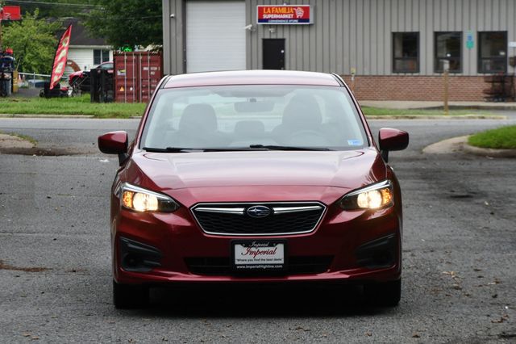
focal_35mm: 153
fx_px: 2192
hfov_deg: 13.4
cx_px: 258
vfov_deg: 9.0
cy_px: 172
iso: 180
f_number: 8
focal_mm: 102
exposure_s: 1/250
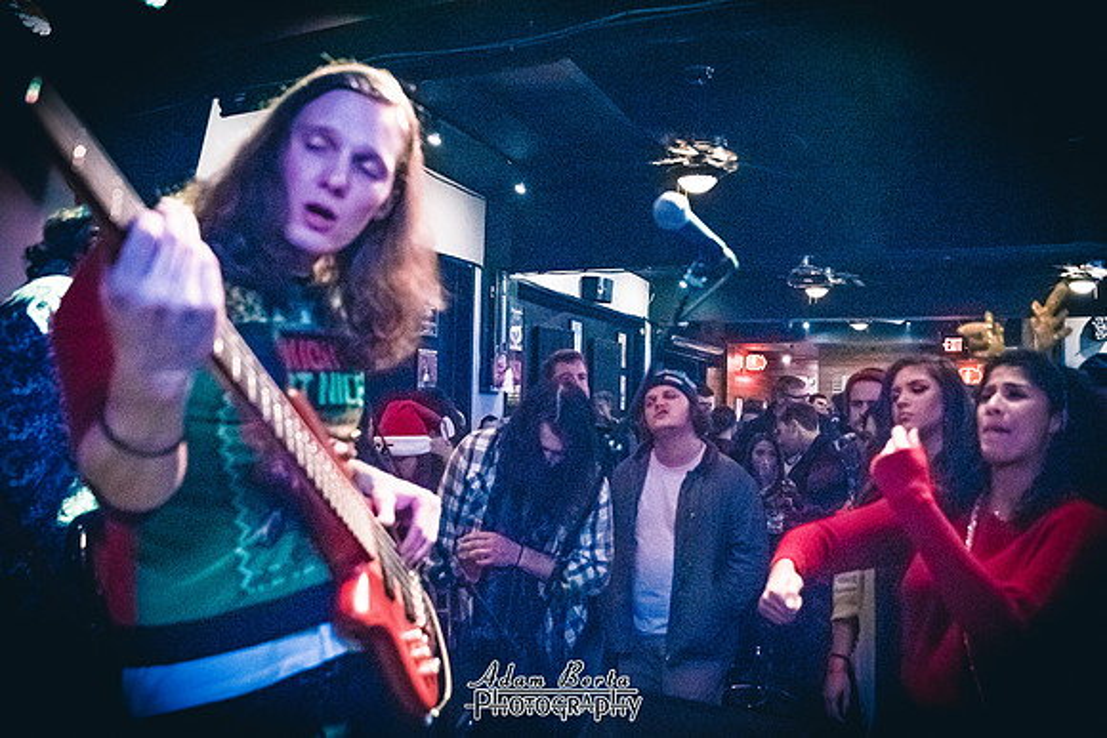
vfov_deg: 21.4
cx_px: 606
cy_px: 380
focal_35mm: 64
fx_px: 1955
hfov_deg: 31.6
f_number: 2.8
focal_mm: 55
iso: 12800
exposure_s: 1/125
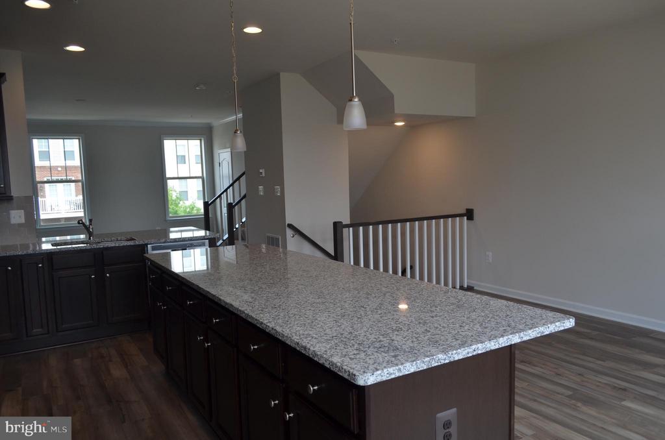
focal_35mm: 27
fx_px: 498
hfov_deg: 67.5
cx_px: 332
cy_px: 220
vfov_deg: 47.7
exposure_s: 1/125
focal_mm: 18
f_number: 5.6
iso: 280
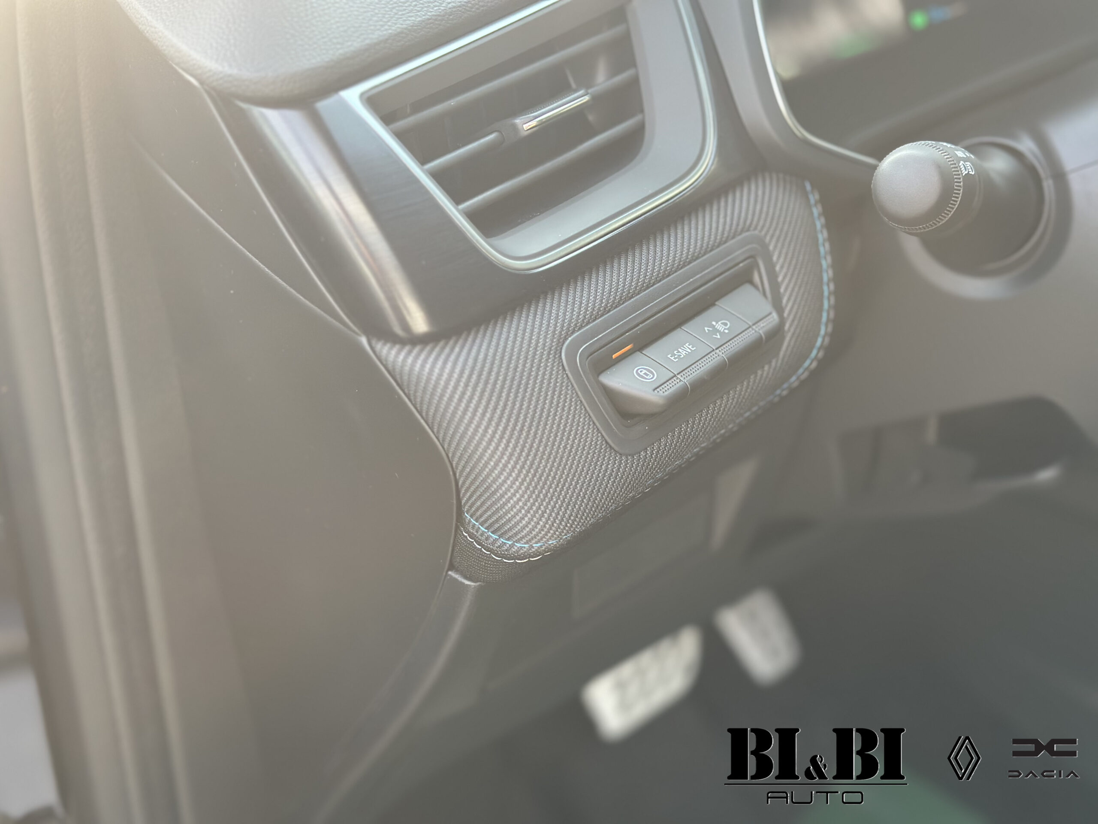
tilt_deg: -32.9
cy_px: 412
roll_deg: -0.8
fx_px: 1523
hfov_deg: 39.7
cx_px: 549
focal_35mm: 48
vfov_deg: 30.3
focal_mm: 6.86
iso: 125
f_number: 1.78
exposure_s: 1/121
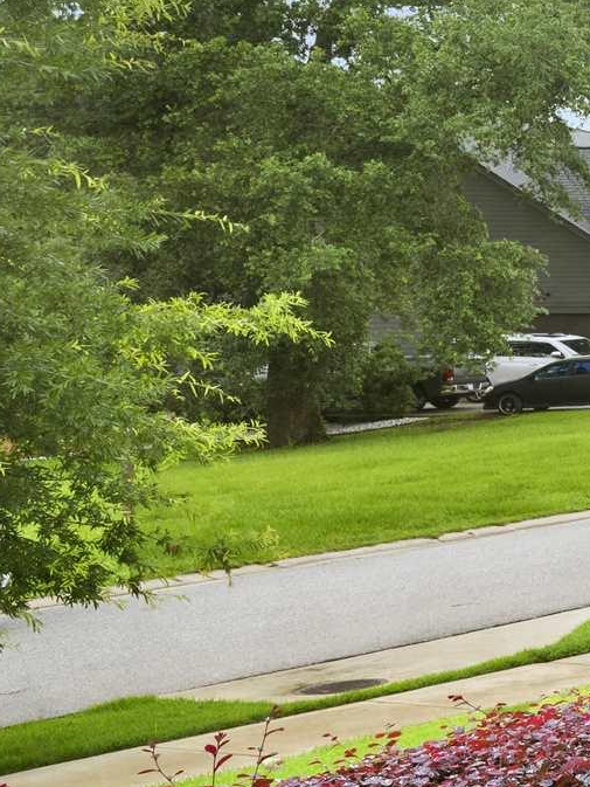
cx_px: 1691
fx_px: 1795
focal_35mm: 79
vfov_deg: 24.6
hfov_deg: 11.8
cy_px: 277
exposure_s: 1/100
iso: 400
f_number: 11
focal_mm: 18
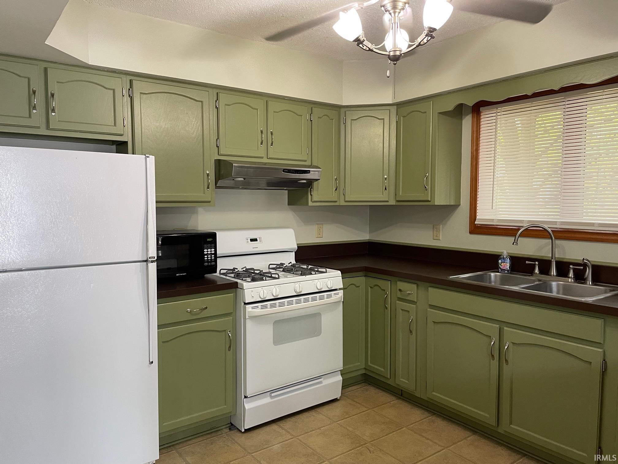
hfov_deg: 67.3
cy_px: 232
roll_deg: +0.2
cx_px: 309
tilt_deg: -4.1
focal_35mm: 26
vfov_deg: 53.1
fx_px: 464
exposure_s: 1/60
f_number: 1.6
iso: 160
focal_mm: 4.2
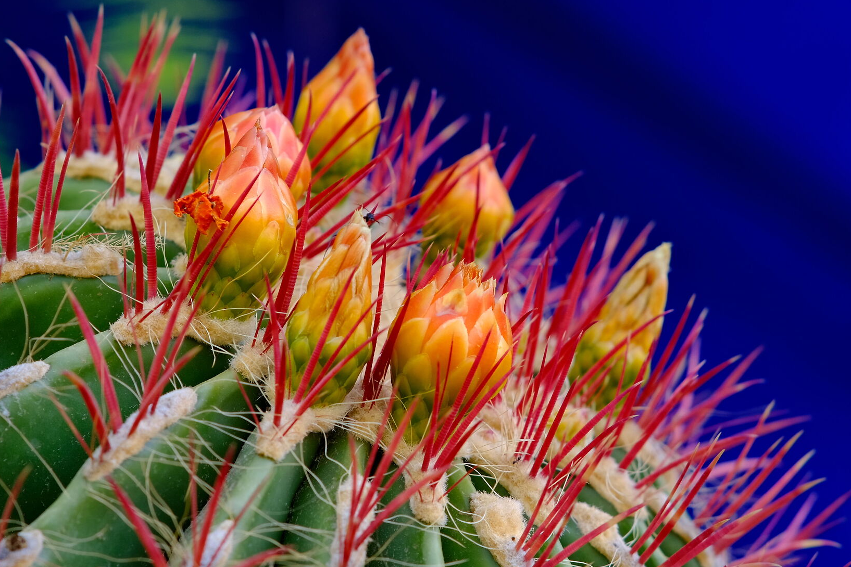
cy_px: 336
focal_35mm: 188
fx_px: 4443
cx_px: 370
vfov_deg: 7.3
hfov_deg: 10.9
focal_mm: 85
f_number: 4
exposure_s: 1/100
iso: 160
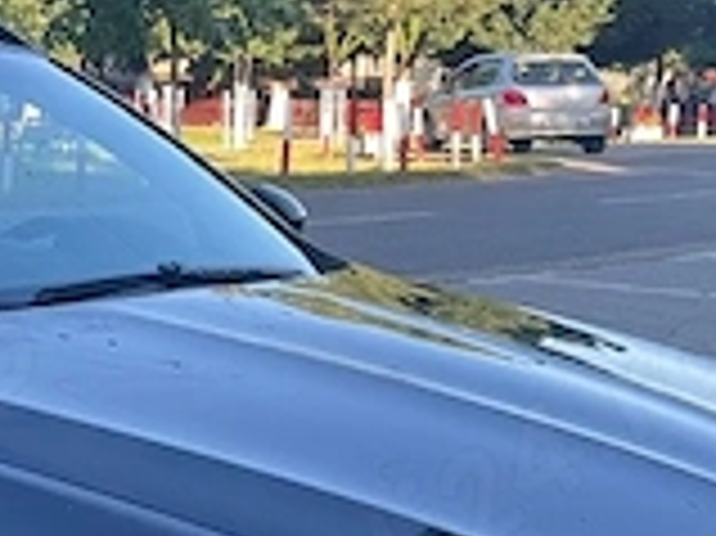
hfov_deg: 19.2
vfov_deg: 14.8
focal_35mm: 98
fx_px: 2026
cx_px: -77
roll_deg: -0.6
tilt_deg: -13.5
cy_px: 554
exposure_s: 1/241
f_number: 1.6
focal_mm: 5.1
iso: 40
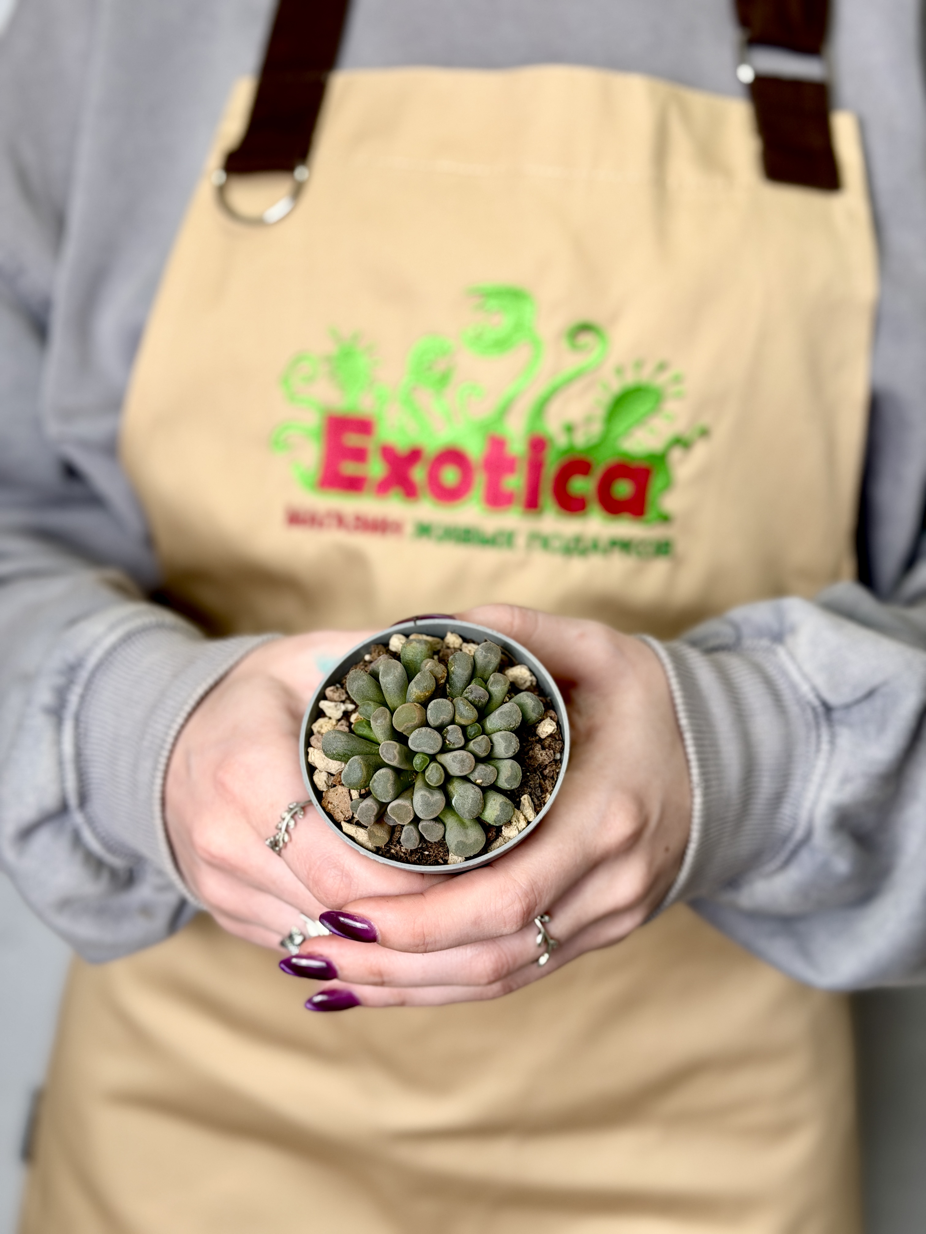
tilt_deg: -16.3
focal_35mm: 48
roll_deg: -2.4
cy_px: 617
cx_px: 463
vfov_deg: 39.7
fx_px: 1712
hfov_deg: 30.3
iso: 50
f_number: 1.78
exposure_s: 1/154
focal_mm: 6.76
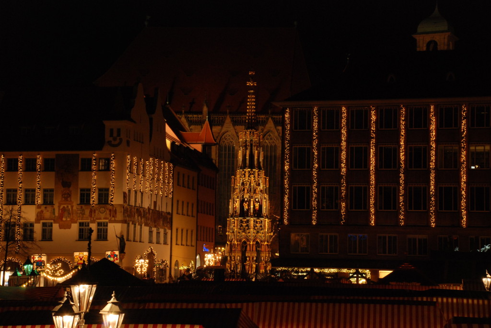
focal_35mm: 87
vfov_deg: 15.7
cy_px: 164
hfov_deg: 23.4
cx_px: 246
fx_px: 1188
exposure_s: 1/2
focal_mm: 58
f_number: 13
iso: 800
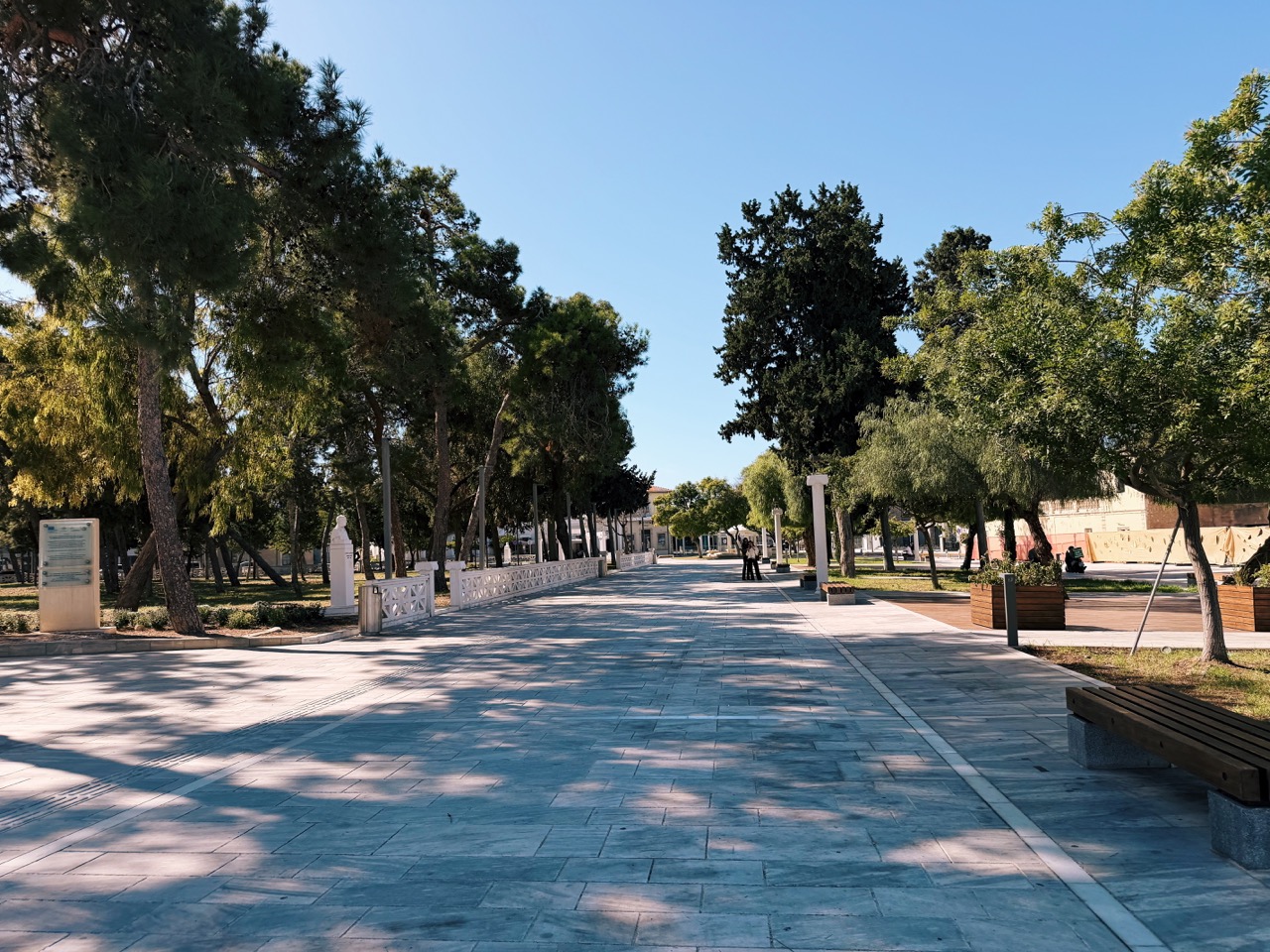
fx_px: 881
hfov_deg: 71.6
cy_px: 476
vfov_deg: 56.8
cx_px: 635
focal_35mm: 24
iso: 80
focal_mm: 6.76
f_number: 1.78
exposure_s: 1/4673
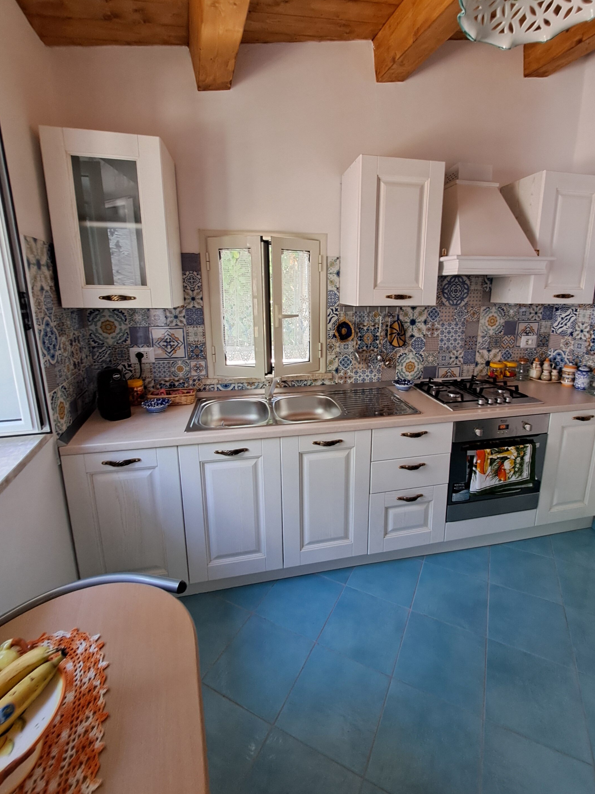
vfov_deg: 98.1
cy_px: 374
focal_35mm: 15
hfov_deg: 81.3
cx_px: 336
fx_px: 344
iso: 125
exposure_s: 1/50
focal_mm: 1.42
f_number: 2.2
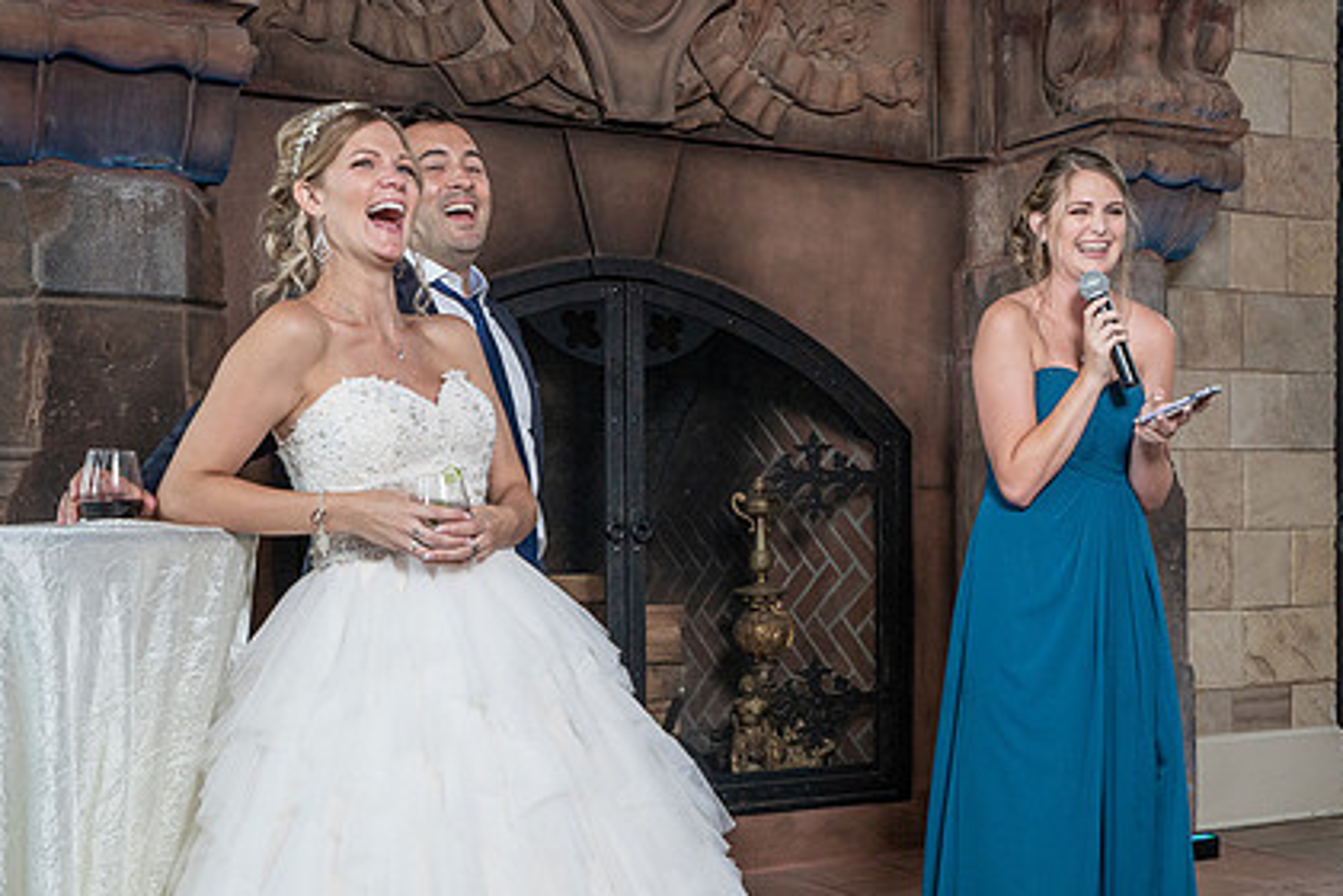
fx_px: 1902
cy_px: 551
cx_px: 812
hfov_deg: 38.7
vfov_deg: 26.4
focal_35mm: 51
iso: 1600
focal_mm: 35
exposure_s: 1/100
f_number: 5.6
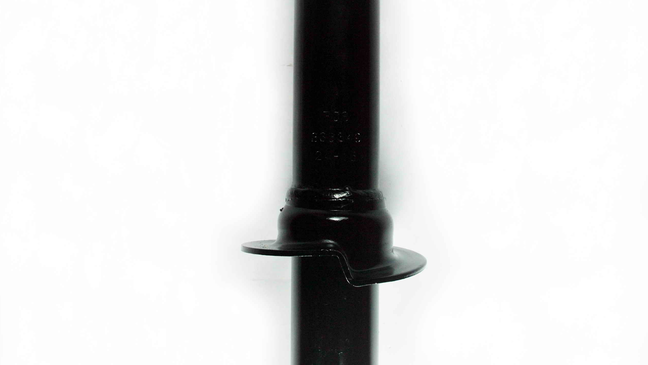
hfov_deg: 42.9
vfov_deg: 24.5
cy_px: 69
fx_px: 825
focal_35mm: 48
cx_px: 326
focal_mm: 20
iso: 125
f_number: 5.6
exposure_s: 1/125
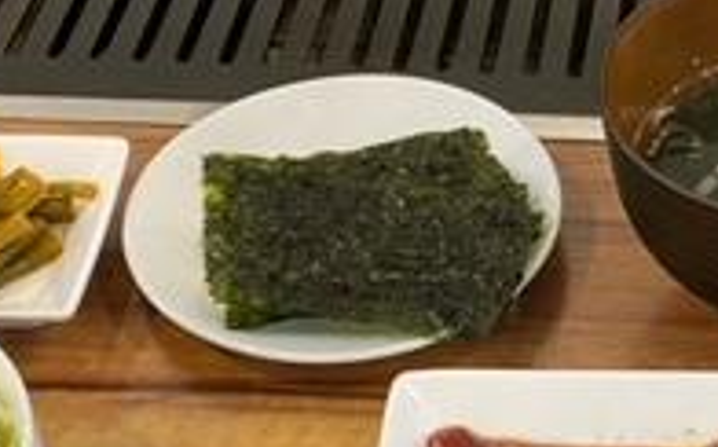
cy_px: 575
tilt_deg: -51.7
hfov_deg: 22.3
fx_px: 1759
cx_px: 707
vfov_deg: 13.9
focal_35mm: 90
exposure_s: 1/50
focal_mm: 4.2
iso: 200
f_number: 1.8
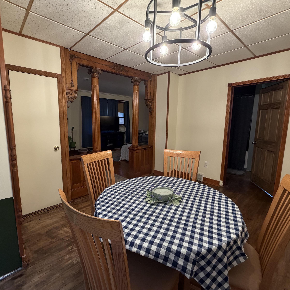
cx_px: 137
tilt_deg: -7.7
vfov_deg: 84.0
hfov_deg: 83.9
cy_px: 142
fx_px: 161
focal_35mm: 17
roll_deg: -0.1
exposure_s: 1/120
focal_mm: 2.22
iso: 320
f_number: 2.2
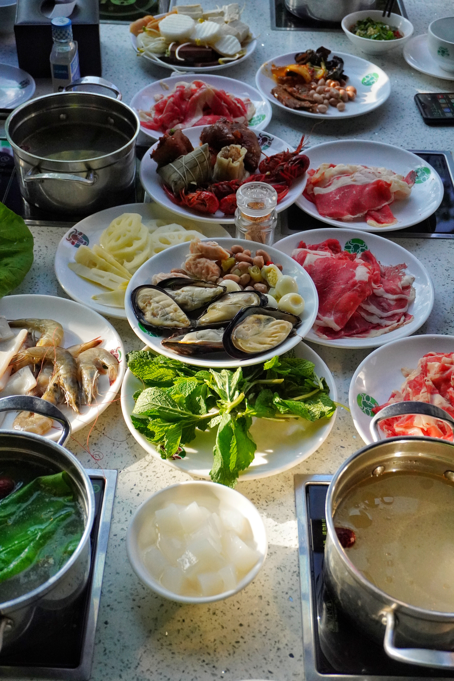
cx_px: 227
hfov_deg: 30.8
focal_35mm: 44
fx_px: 823
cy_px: 340
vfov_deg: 45.0
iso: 3200
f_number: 5
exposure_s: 1/2000
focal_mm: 29
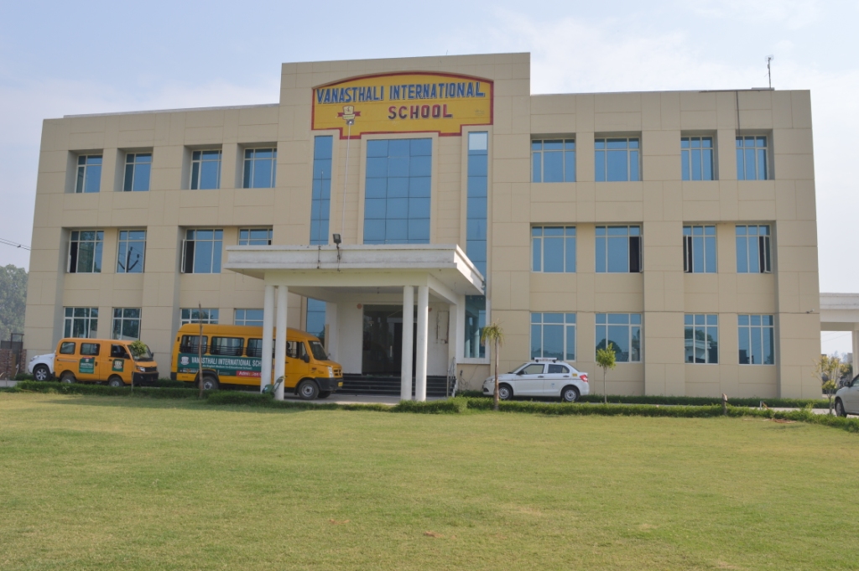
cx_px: 430
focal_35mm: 30
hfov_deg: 62.0
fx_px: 715
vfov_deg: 43.5
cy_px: 286
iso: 100
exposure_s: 1/160
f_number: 11
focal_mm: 20
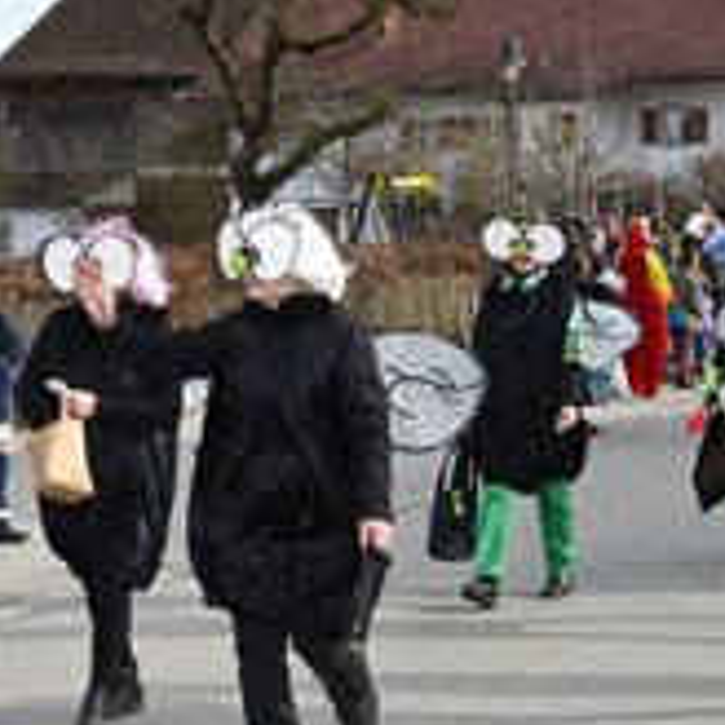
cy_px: 407
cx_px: 526
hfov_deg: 15.8
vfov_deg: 15.8
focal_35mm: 110
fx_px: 2607
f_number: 20
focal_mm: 53
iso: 1000
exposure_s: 1/200
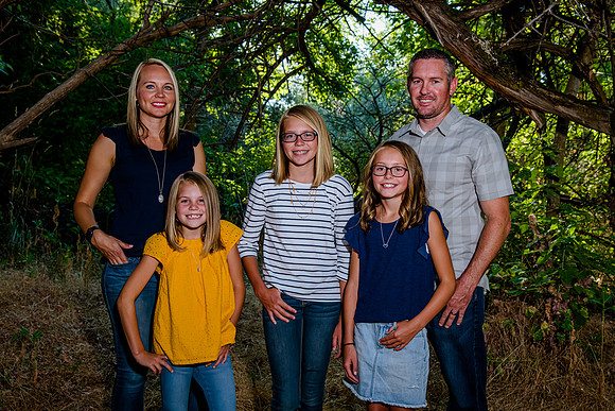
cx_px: 332
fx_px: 896
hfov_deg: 37.9
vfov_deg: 25.8
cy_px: 213
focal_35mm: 52
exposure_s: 1/250
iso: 500
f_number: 7.1
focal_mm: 48
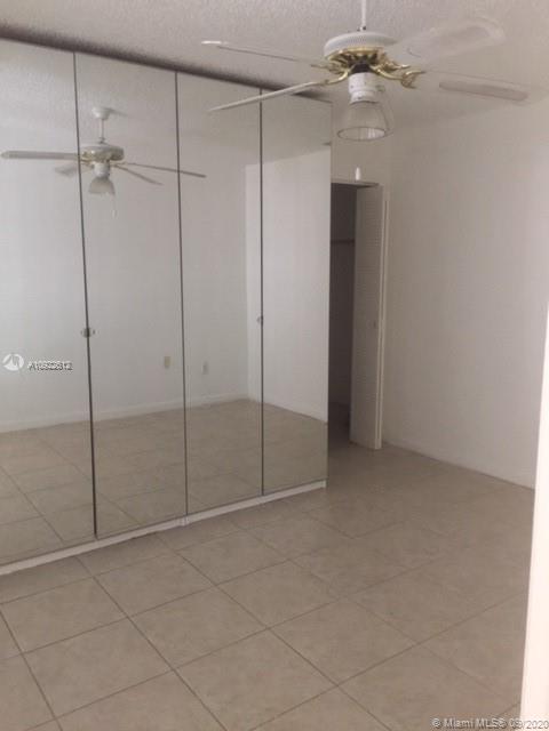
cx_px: 274
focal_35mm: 29
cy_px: 366
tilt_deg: -7.6
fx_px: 613
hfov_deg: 48.2
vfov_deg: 61.7
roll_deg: +0.0
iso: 80
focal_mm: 4.15
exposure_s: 1/4
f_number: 2.2
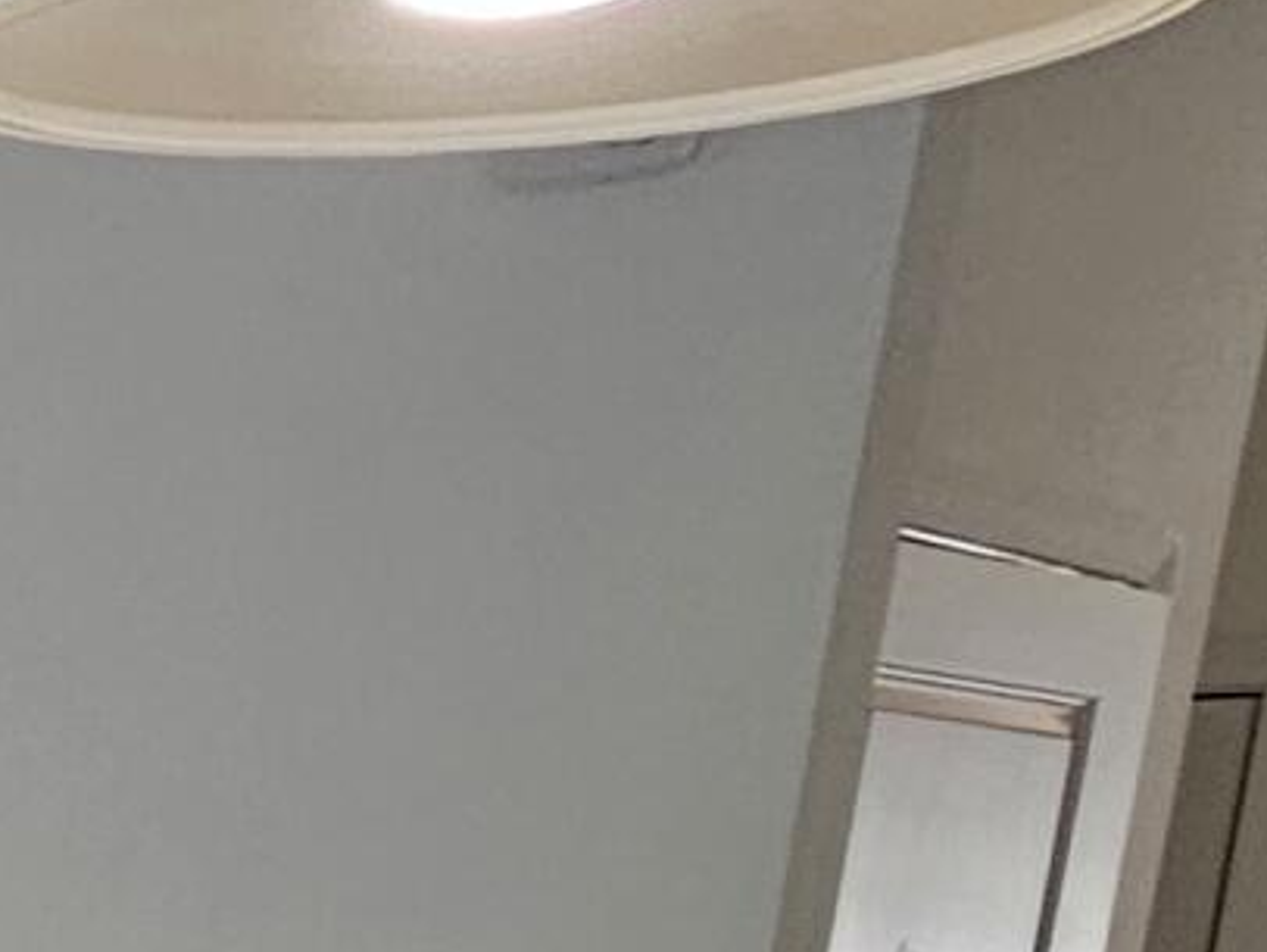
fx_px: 3516
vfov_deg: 13.8
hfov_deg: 11.8
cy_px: 1695
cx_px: -2422
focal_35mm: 96
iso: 125
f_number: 2.2
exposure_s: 1/60
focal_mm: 2.2
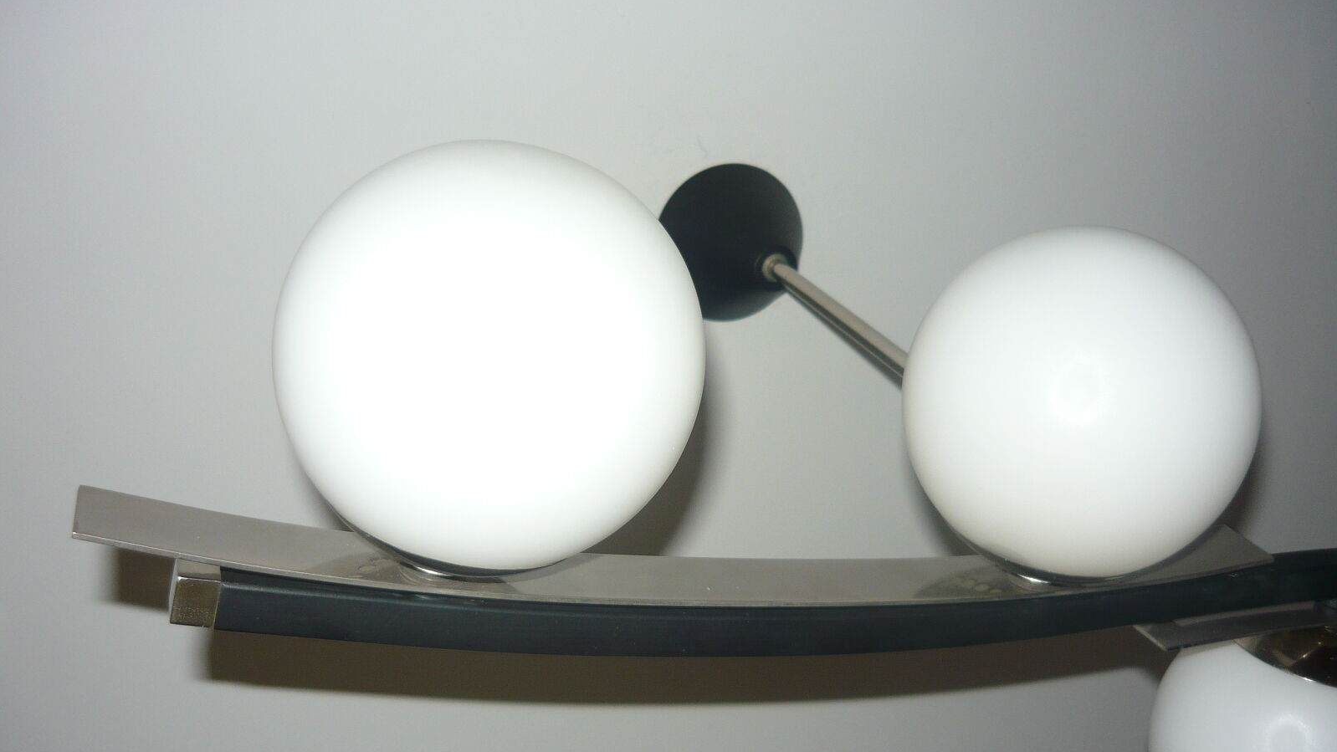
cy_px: 445
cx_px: 668
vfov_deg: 32.8
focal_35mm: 36
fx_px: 1276
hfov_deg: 55.3
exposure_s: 1/30
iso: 100
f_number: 2.8
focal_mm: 5.5
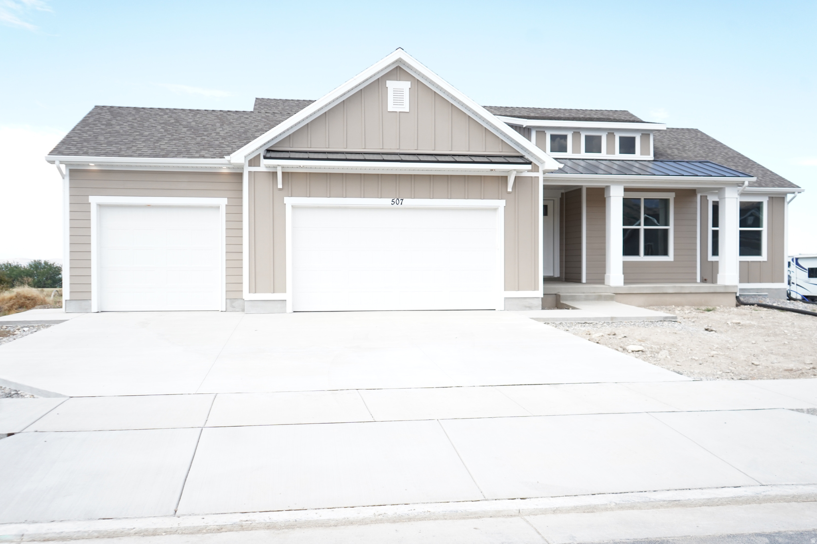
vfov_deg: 43.6
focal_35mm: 30
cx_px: 408
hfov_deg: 61.9
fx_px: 681
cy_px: 272
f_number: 3.5
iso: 1250
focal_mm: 30
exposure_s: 1/3200
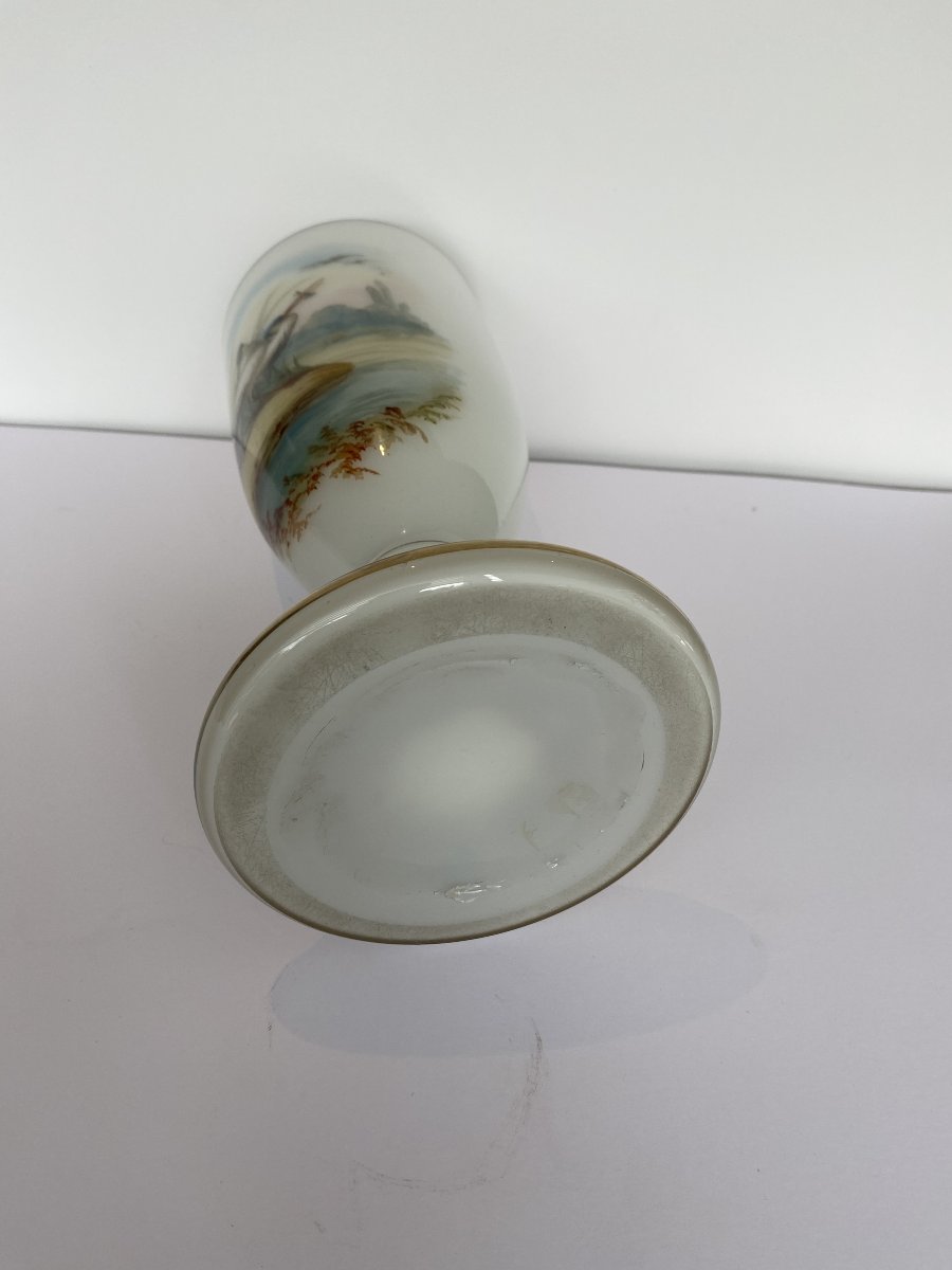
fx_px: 953
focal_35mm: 26
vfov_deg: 67.3
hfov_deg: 53.1
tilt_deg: -38.2
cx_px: 476
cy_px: 635
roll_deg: -2.5
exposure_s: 1/161
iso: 32
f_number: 1.8
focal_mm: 4.25
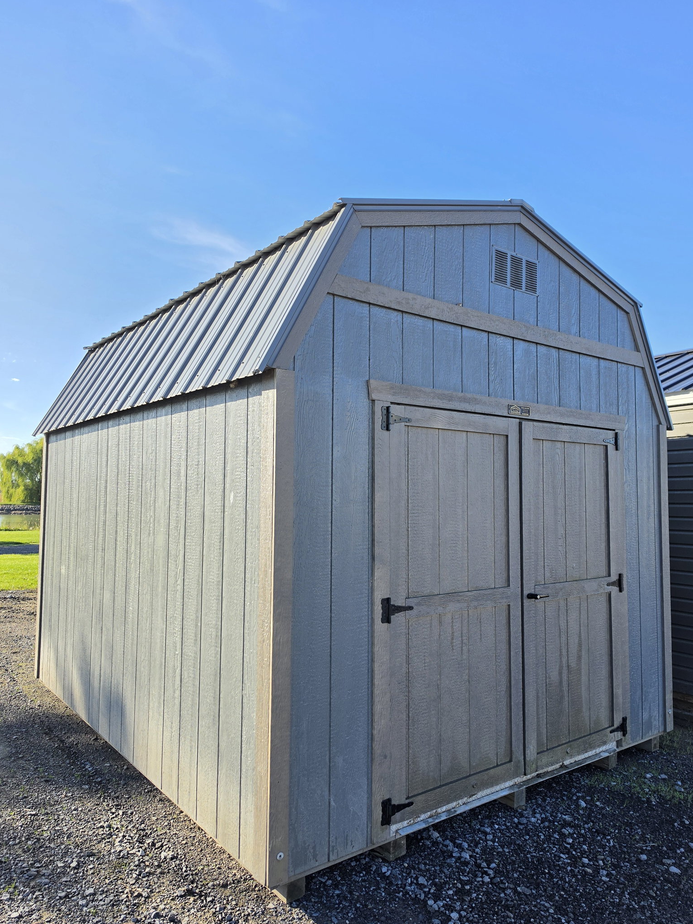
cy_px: 473
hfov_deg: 56.8
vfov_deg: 71.6
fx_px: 641
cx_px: 344
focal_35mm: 24
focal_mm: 6.5
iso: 64
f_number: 1.4
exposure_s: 1/3455
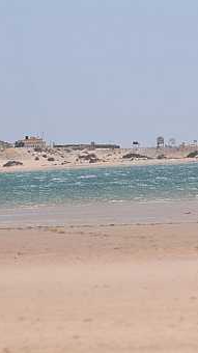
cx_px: 263
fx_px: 6643
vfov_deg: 3.0
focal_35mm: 711
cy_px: 176
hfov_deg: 1.7
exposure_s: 1/1000
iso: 200
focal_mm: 300
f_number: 8
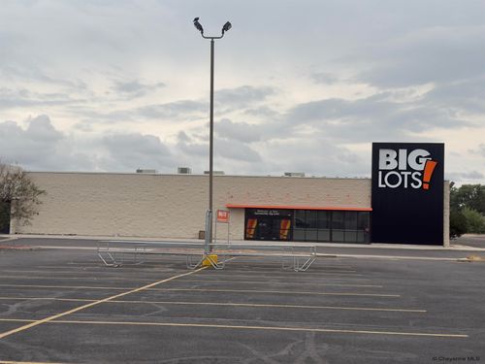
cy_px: 182
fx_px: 616
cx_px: 242
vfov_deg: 32.9
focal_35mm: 44
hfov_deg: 42.9
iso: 80
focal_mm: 6.76
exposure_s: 1/5128
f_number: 1.78
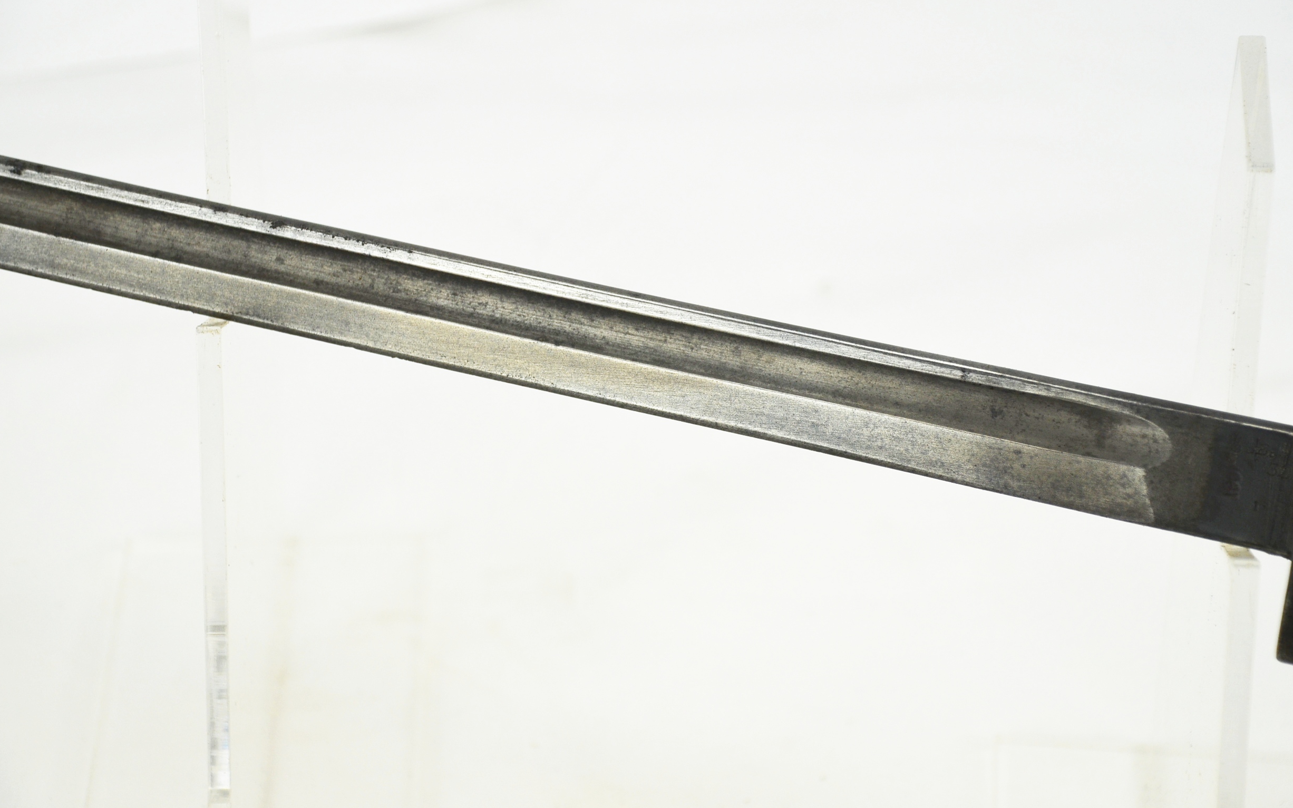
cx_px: 644
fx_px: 3348
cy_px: 383
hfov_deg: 21.9
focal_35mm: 95
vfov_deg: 13.8
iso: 400
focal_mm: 62
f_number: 5
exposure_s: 1/320
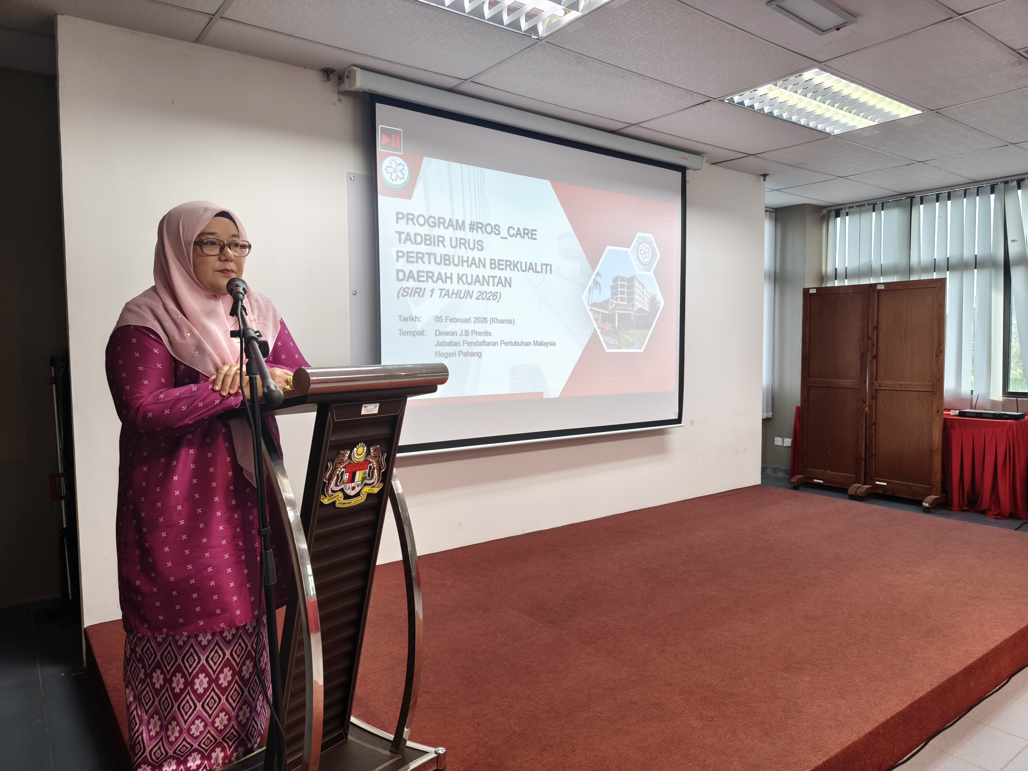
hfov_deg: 73.9
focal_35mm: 23
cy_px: 386
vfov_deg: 58.9
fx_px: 683
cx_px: 514
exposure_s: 1/50.1
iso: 320
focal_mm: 6.57
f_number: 1.6
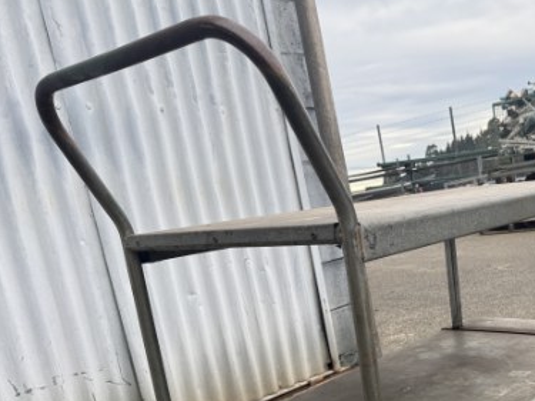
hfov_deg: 43.6
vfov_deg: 33.8
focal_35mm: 41
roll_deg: +9.0
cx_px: 428
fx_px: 633
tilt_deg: -12.8
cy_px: 338
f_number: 1.78
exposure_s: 1/474
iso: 80
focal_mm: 6.76
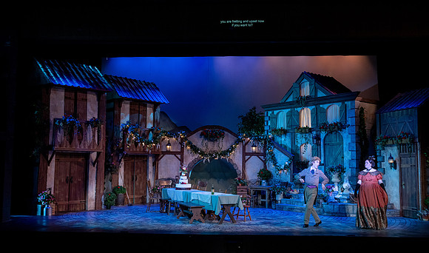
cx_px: 214
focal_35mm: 36
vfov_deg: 33.7
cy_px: 130
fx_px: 417
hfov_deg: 54.4
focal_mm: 35
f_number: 5
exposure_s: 1/160
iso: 1000
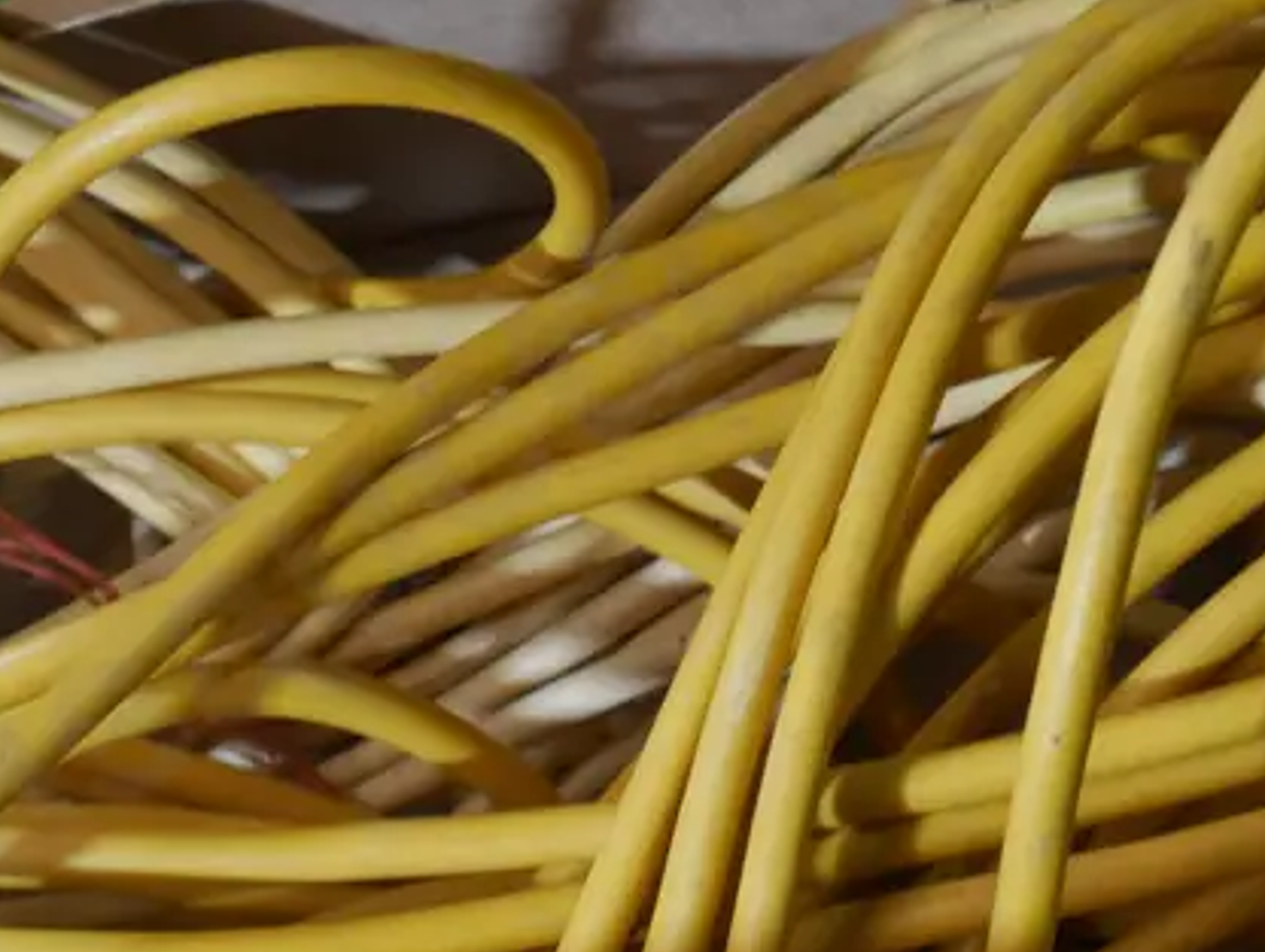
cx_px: 374
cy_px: 534
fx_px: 4500
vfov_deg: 12.1
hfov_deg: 16.0
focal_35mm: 123
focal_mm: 25
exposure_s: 1/60
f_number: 5.3
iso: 800
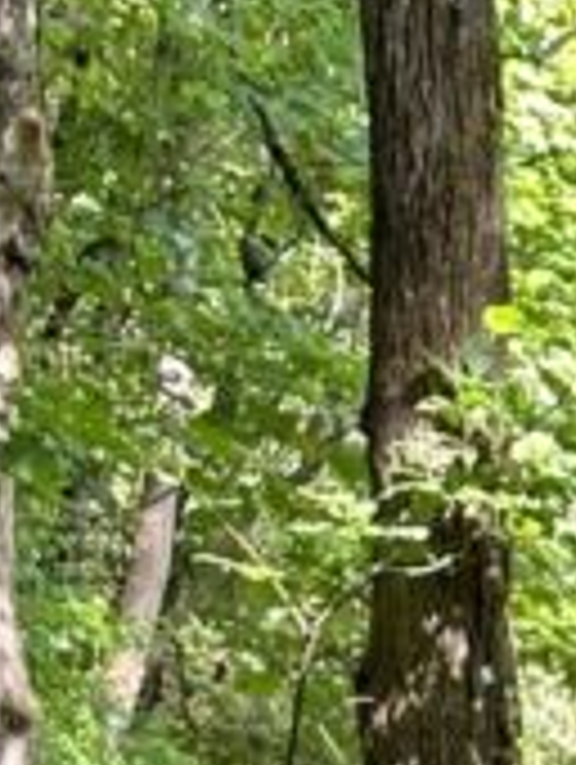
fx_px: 6396
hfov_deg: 5.0
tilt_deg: -6.0
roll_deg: -2.3
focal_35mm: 289
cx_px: 1310
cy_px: 1485
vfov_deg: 6.6
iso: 80
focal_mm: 6.86
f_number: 1.78
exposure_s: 1/121
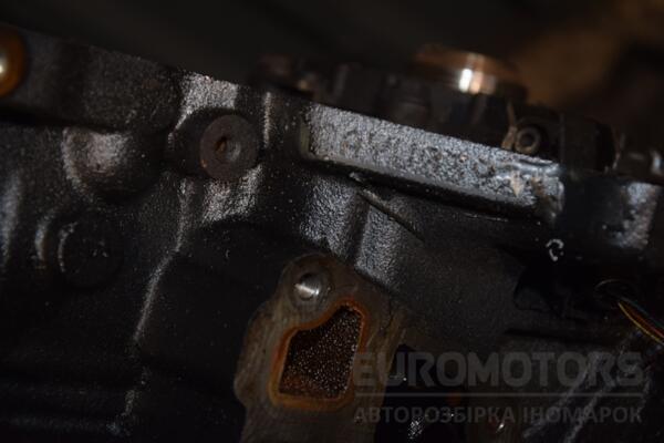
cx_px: 332
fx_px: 1715
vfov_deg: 14.7
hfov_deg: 21.9
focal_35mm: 93
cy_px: 222
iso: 800
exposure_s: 1/60
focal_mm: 62
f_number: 5.3
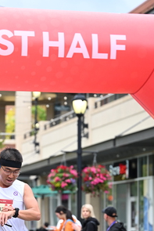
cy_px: 187
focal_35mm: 149
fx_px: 955
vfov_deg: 13.7
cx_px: 39
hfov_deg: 9.2
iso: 800
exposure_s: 1/2000
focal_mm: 80
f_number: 2.8
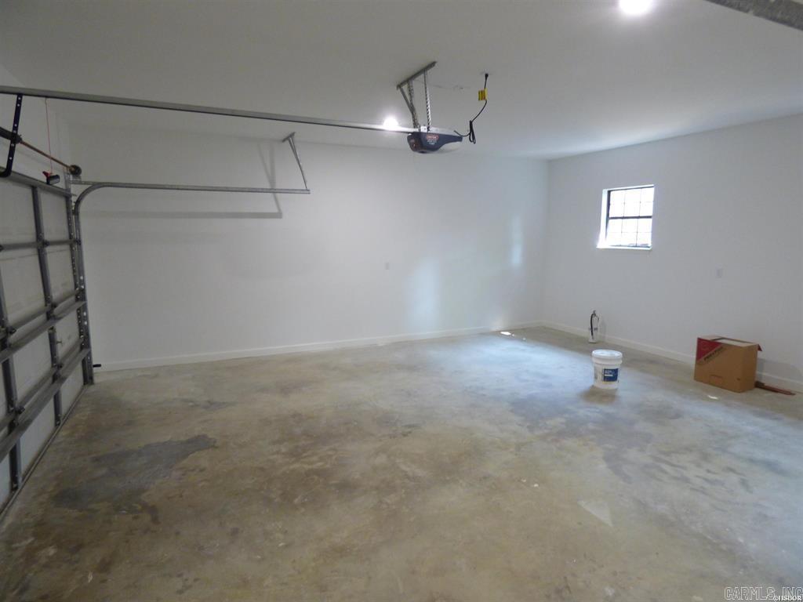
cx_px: 402
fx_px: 464
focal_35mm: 20
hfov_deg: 81.7
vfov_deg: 66.0
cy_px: 301
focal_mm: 3.58
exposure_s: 1/30
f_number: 2.8
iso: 400
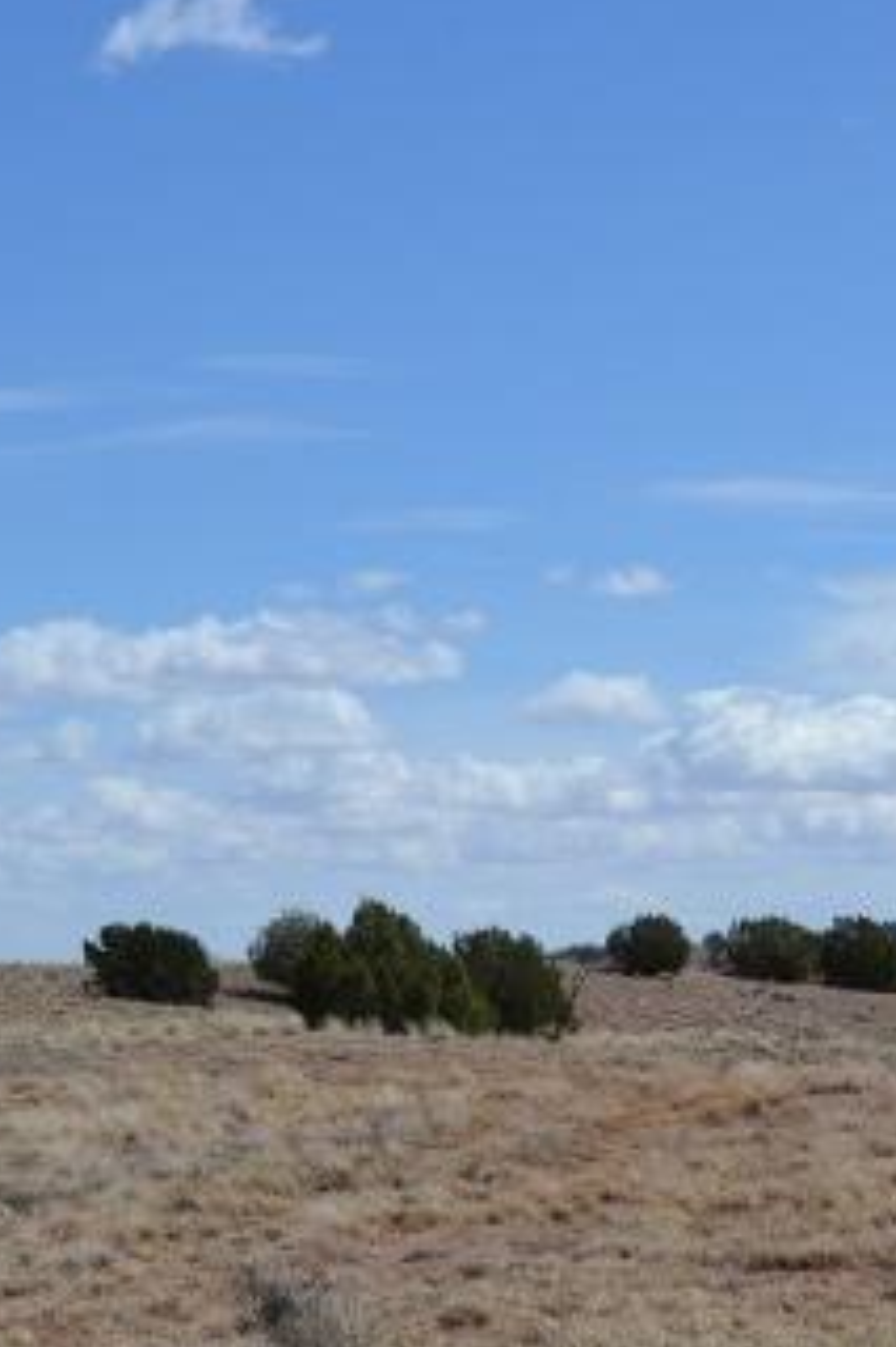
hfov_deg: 11.4
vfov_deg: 17.0
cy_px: 970
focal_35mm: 120
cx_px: 673
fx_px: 4485
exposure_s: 1/320
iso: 100
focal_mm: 32
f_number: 9
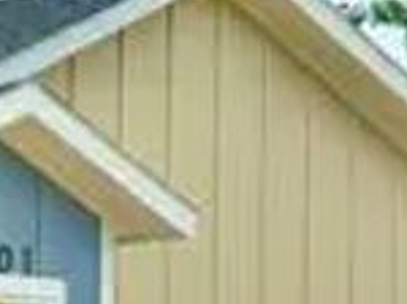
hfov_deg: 8.3
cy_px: 456
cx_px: -412
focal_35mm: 226
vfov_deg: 6.5
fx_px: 2653
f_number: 1.78
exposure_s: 1/2336
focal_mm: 6.76
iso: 100
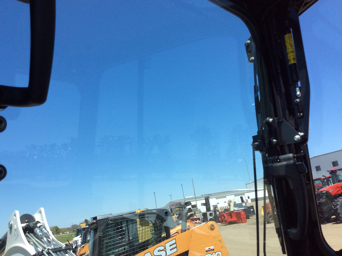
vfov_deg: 44.1
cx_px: 171
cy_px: 128
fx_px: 316
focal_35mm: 32
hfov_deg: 56.9
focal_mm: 3.3
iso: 32
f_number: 2.4
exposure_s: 1/1362
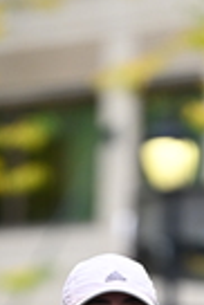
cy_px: 523
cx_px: 89
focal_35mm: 728
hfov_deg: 1.9
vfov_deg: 2.8
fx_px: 6172
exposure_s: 1/1600
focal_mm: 180
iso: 640
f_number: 2.8
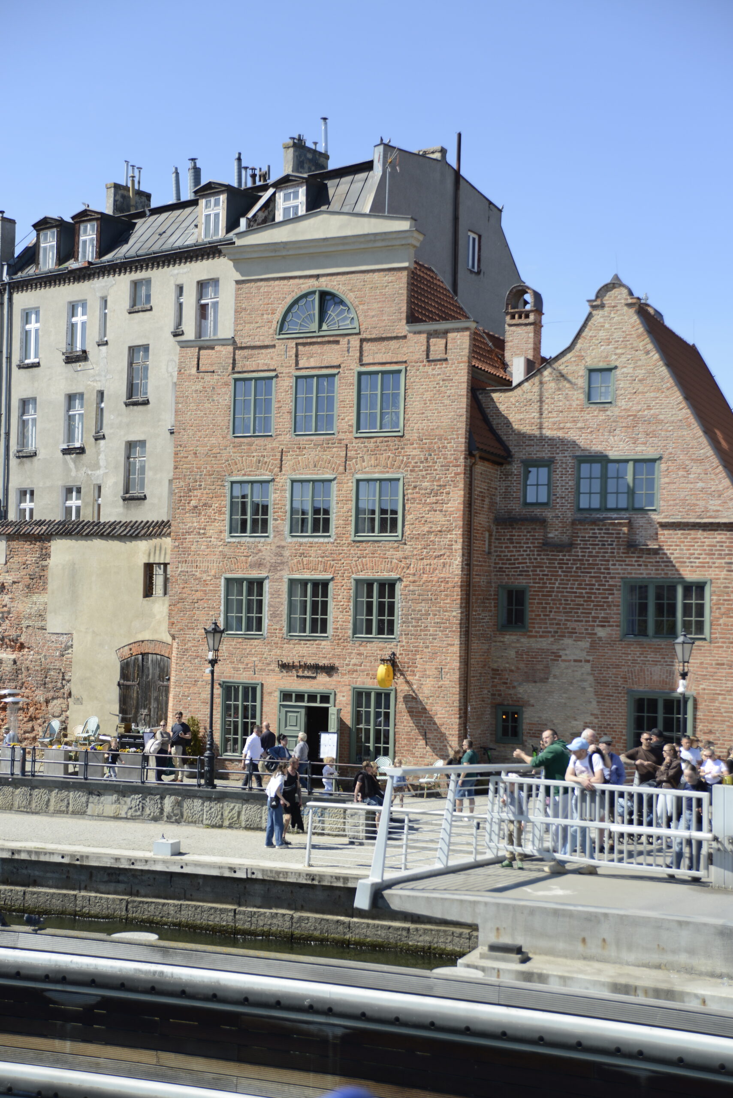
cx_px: 366
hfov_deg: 27.0
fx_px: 1526
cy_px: 549
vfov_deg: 39.6
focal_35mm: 50
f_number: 3.5
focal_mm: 50
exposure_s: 1/1600
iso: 200
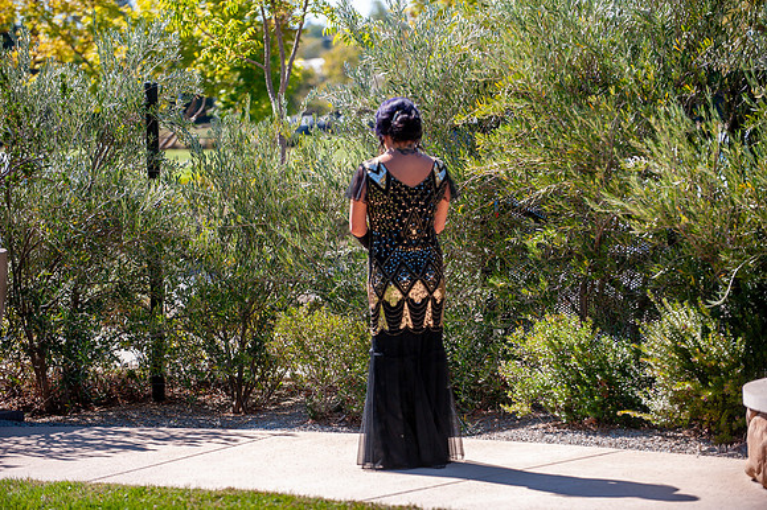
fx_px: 2981
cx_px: 384
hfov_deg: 14.7
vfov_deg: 9.8
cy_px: 255
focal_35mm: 140
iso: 500
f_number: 4
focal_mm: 140
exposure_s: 1/2500
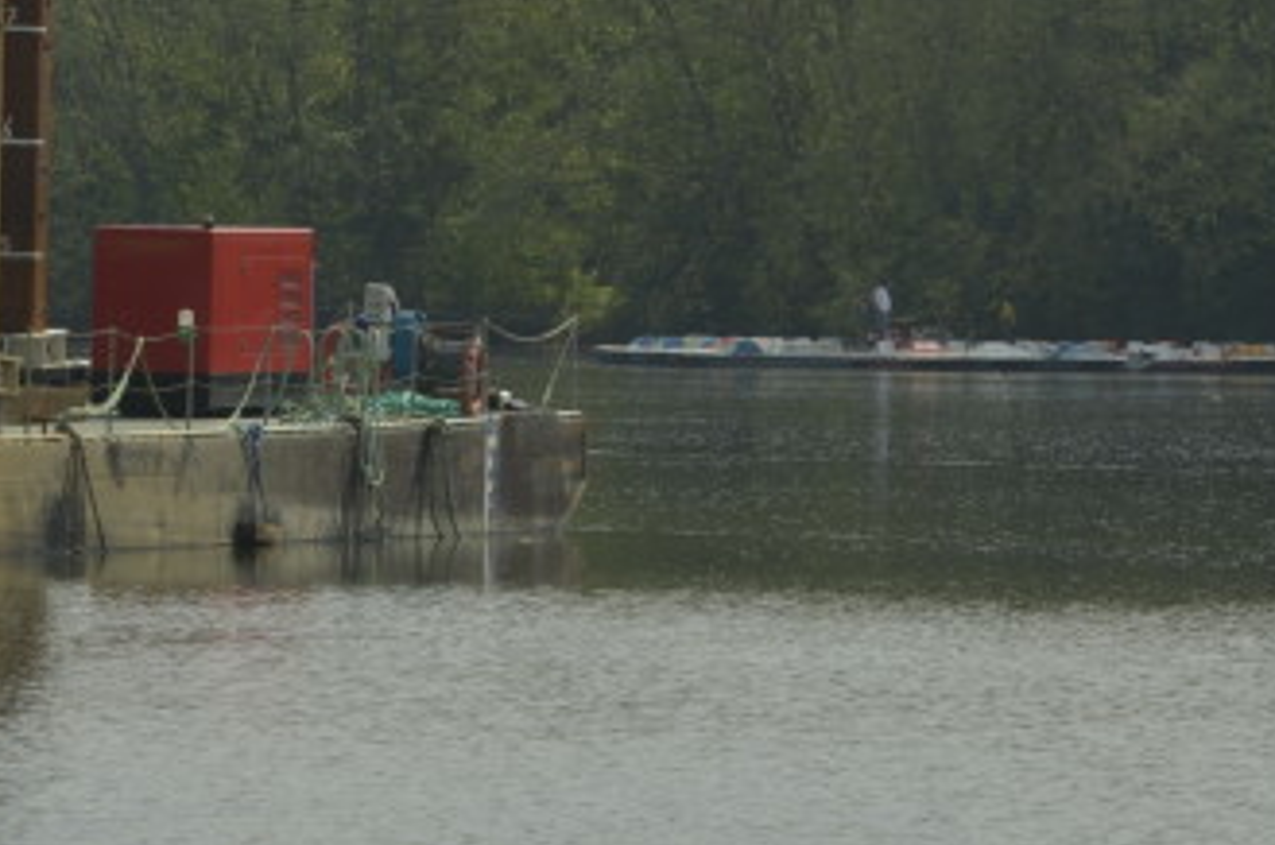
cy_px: -54
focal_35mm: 402
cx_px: -101
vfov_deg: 3.4
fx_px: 14210
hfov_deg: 5.1
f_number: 10
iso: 100
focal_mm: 86
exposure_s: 1/320
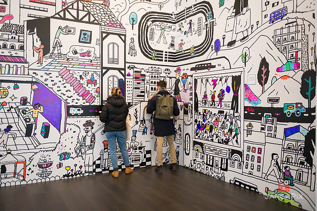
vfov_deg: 42.3
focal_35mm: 31
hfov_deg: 60.3
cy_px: 106
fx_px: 273
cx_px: 158
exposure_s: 1/200
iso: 1600
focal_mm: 31
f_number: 3.5
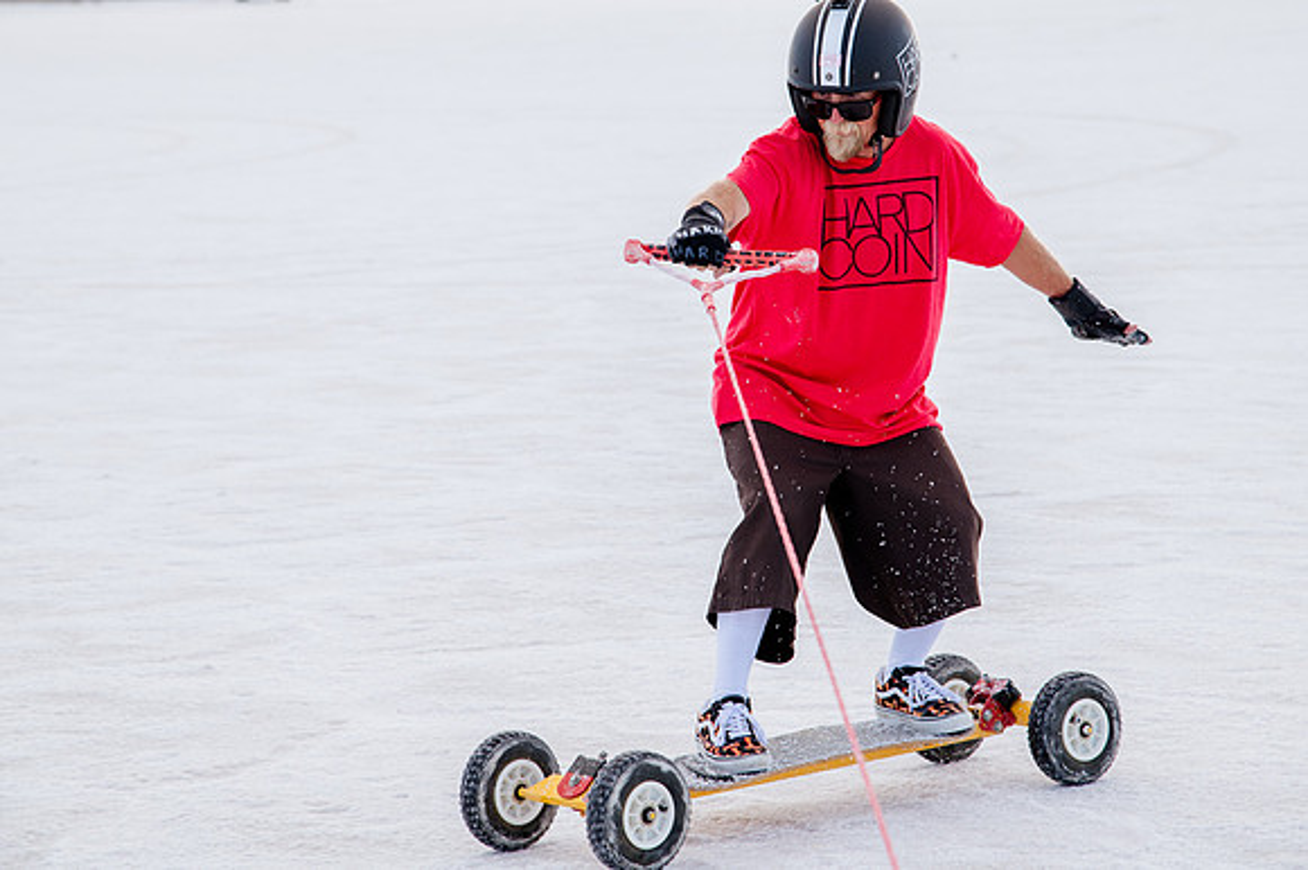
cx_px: 654
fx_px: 4457
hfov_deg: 16.7
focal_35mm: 123
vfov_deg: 11.1
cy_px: 325
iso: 400
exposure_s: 1/500
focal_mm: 98
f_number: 5.6
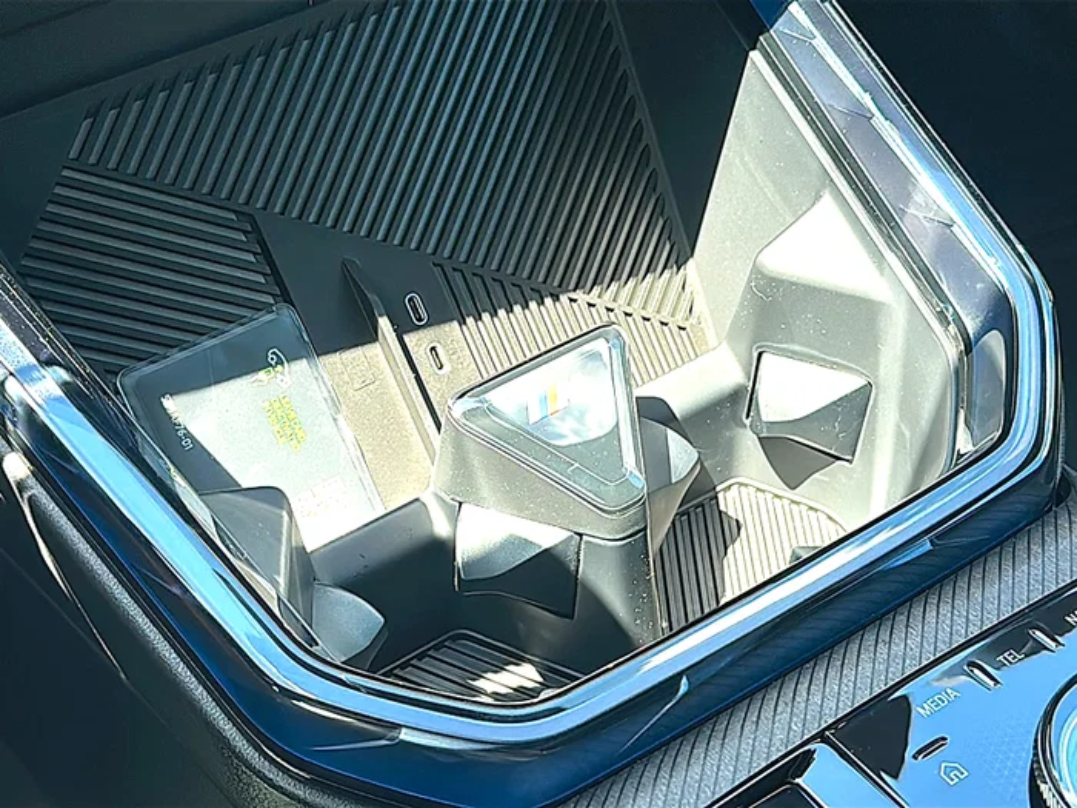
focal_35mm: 43
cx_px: 538
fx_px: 1338
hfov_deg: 43.9
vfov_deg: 33.6
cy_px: 404
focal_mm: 6.86
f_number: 1.78
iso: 80
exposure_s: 1/263
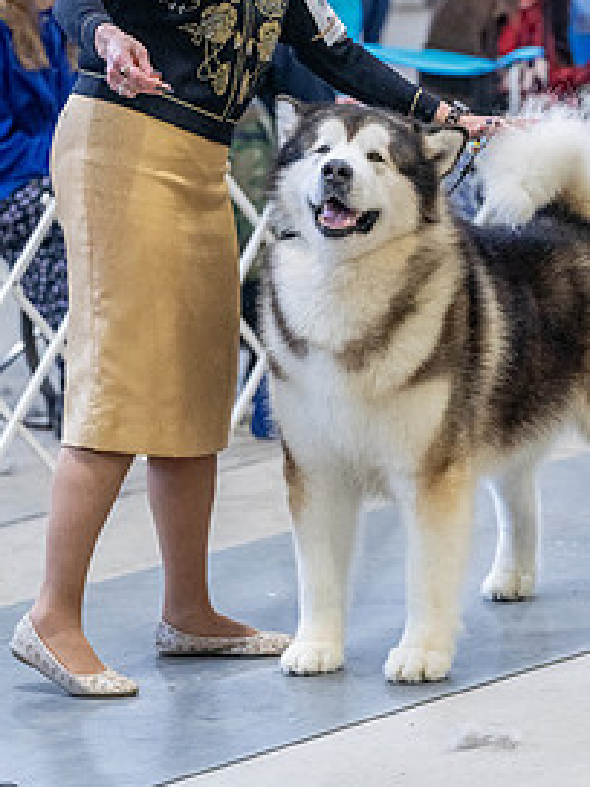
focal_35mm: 235
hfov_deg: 6.3
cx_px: 353
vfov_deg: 8.4
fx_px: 5340
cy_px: 214
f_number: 4
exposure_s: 1/320
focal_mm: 148
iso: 6400
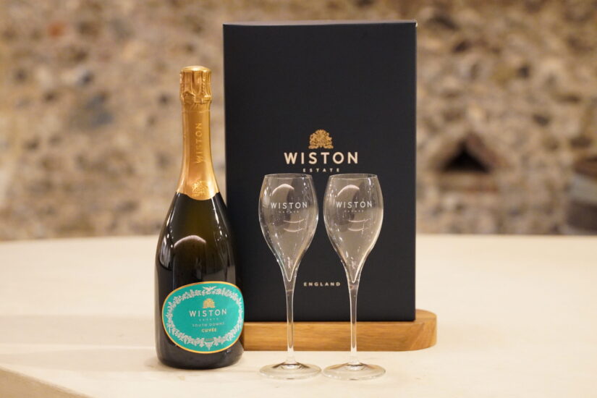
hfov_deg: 26.8
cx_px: 298
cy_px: 199
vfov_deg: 18.1
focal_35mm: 75
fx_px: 1251
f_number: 2.8
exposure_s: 1/160
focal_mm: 50.3
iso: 5000
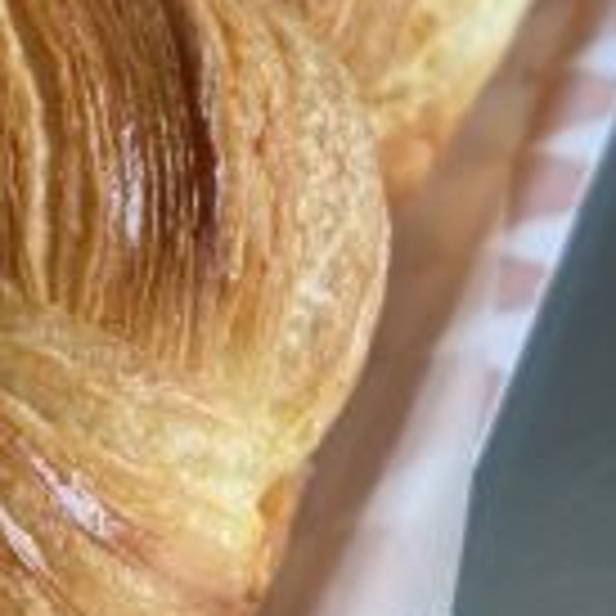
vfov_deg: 20.5
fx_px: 1691
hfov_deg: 19.2
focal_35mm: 84
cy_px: 180
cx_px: -169
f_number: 1.8
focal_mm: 4.25
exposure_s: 1/102
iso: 125
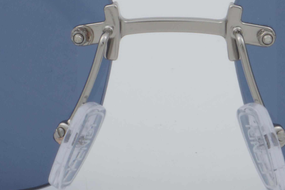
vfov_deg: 5.0
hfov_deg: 7.5
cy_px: 67
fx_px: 2182
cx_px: 178
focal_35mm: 276
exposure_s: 1/4
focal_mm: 55
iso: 100
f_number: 32
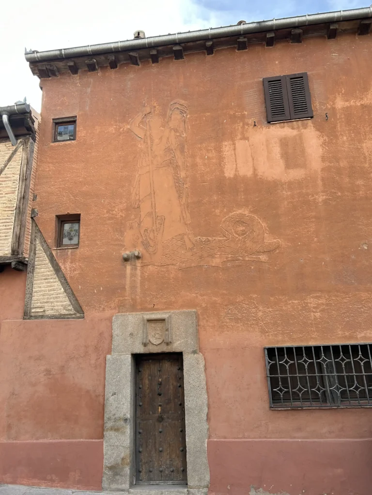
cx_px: 186
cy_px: 248
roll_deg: +2.3
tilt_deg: +18.1
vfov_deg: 67.3
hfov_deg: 53.1
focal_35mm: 26
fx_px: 373
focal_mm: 5.7
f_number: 1.5
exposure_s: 1/873
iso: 50
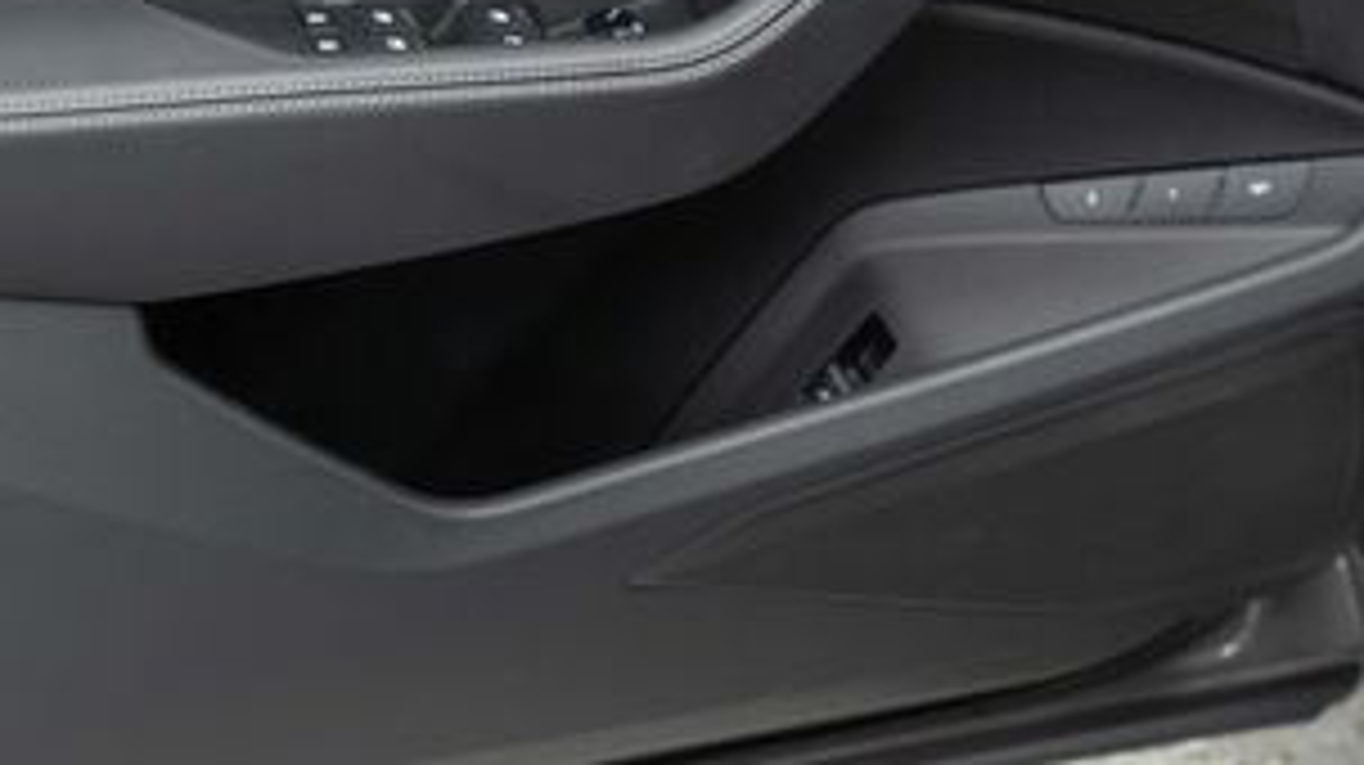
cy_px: 34
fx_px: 2241
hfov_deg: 33.5
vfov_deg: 18.9
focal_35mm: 62
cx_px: 432
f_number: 3.2
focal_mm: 28
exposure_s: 1/40
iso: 500
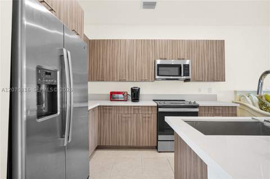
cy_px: 90
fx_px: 120
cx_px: 135
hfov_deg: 96.8
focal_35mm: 16
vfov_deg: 73.6
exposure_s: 1/30
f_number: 7.1
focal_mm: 16
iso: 640
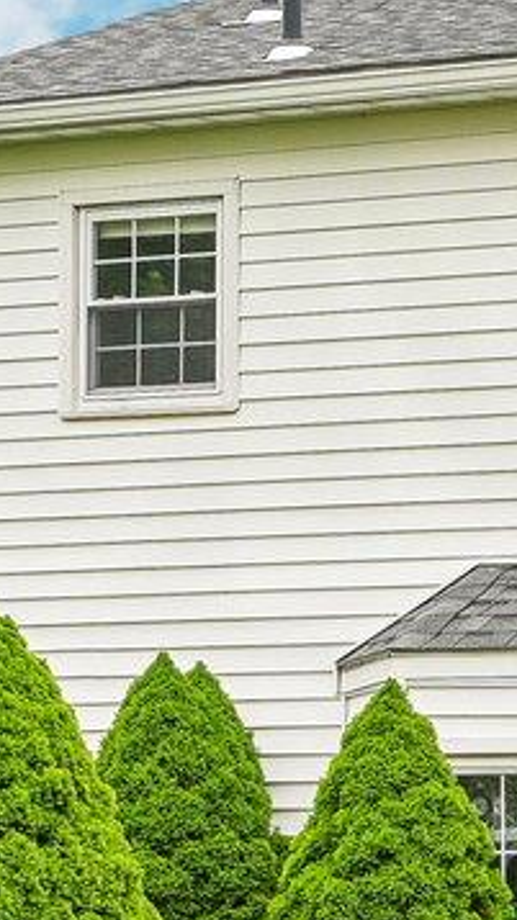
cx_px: 769
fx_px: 5125
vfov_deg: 10.2
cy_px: 926
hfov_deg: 5.7
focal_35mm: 210
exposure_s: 1/200
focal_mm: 35
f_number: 8
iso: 100
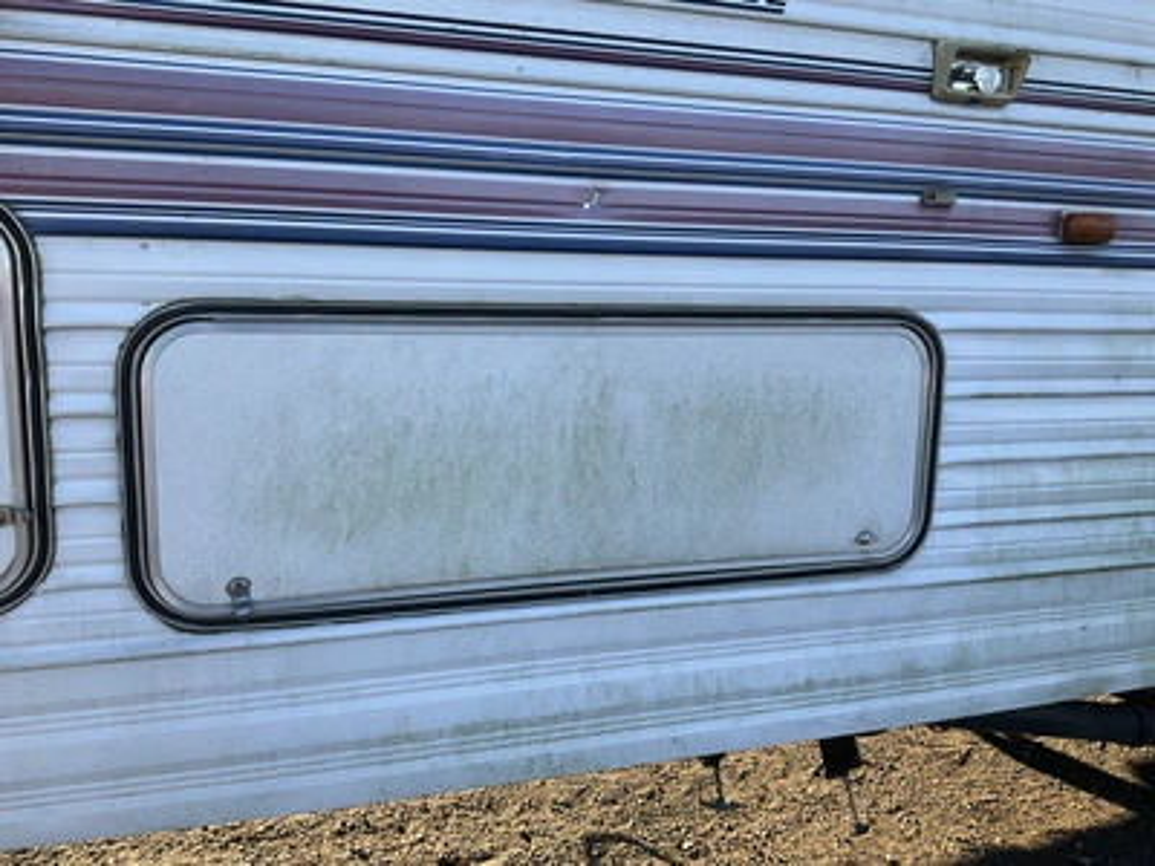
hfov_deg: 61.7
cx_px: 578
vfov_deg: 48.2
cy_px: 433
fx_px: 968
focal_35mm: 29
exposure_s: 1/574
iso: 25
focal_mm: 3
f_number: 1.8
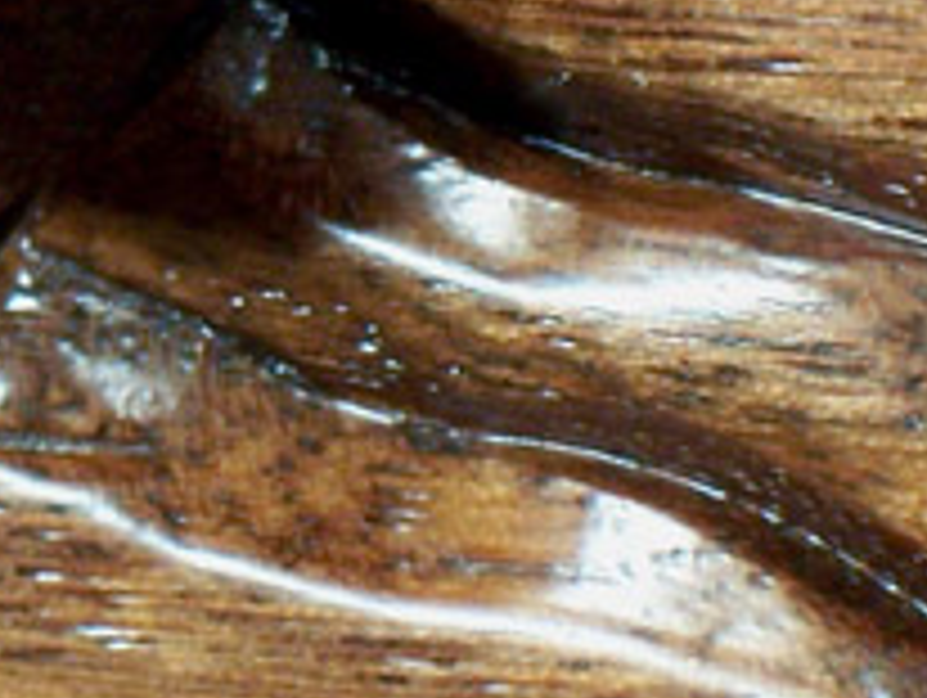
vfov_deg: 3.4
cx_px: -380
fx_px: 11877
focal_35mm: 443
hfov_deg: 4.4
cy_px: -365
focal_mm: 22
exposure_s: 1/15
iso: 140
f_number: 4.8
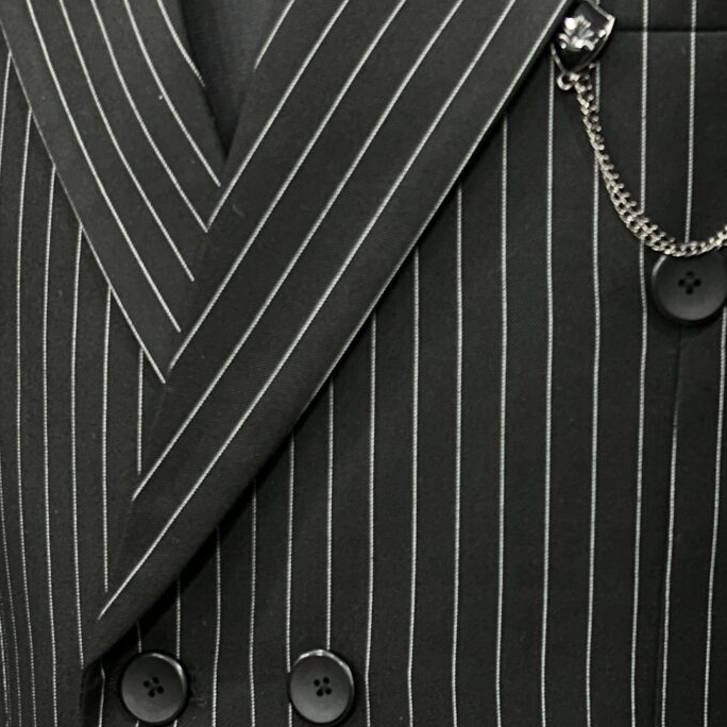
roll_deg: +1.0
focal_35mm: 86
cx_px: 545
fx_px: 2043
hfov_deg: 20.0
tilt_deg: -12.5
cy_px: 487
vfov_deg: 20.1
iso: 80
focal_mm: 5.7
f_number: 1.5
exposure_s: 1/50
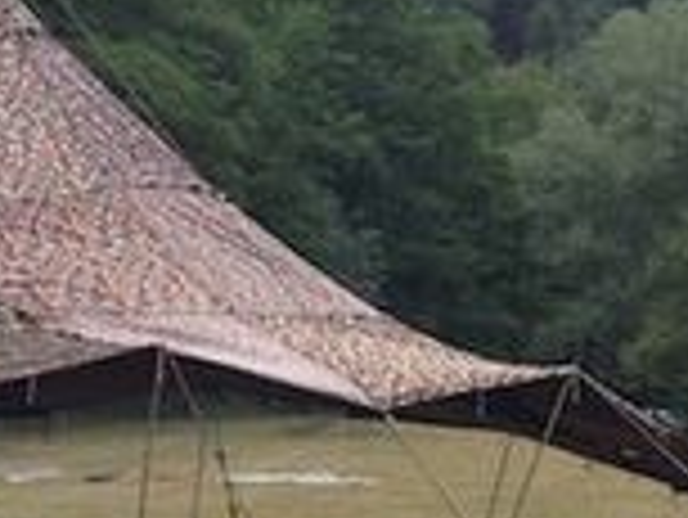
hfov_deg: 14.2
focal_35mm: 137
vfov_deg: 10.8
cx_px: 22
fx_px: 2725
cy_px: 234
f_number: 2.4
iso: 50
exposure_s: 1/717
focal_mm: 4.28
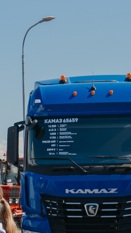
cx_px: -48
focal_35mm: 153
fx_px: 944
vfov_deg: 13.9
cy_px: 216
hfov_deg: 7.8
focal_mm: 43
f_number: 7.1
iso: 100
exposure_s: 1/400
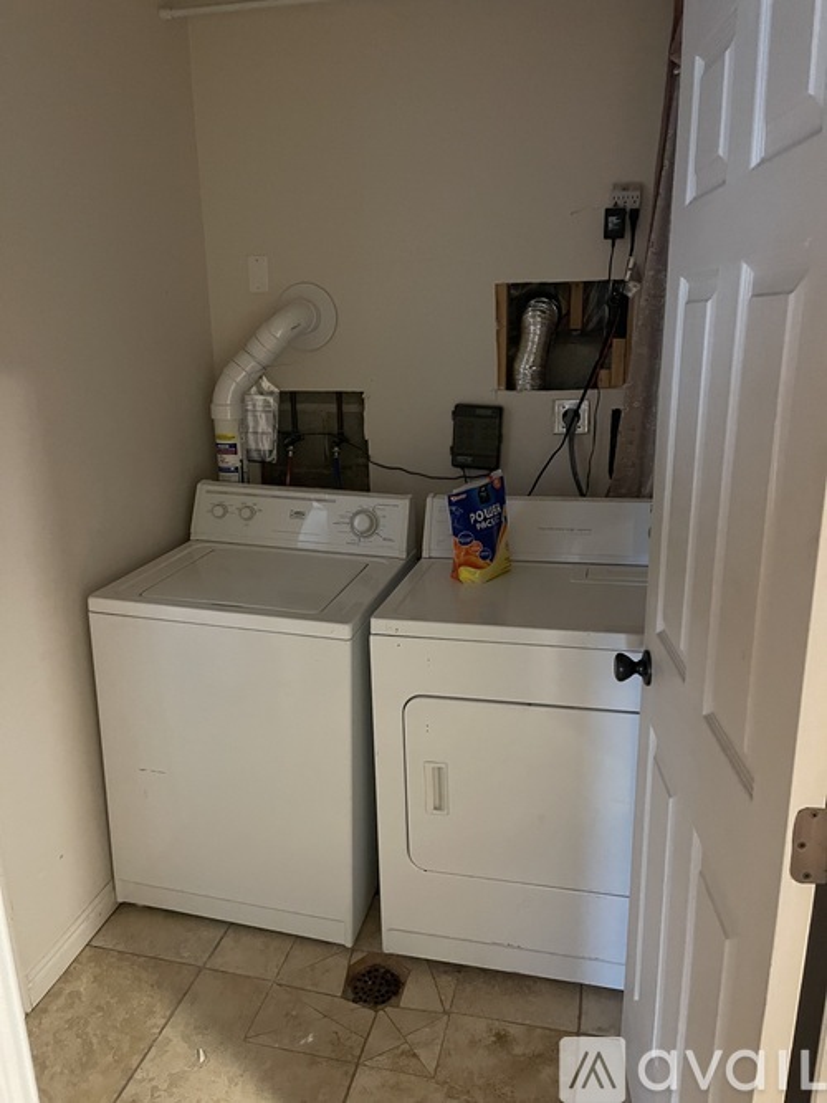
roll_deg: +0.8
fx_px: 828
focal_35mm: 26
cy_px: 552
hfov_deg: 53.0
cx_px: 414
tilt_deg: -14.0
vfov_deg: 67.3
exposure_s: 1/30
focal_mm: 5.1
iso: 800
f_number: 1.6
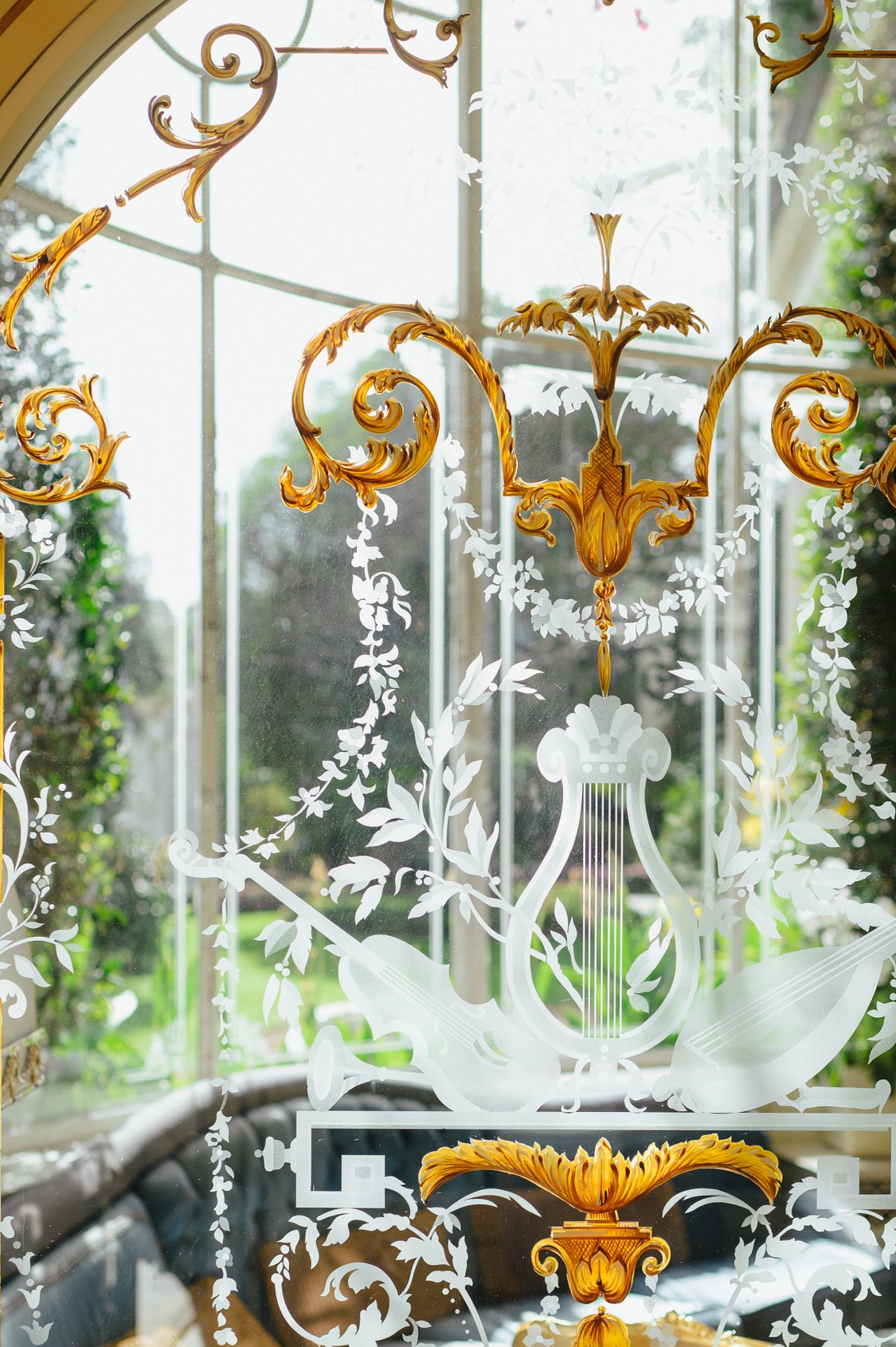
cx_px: 609
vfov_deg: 37.3
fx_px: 1981
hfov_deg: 25.3
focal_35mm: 53
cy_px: 835
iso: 50
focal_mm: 35
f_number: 2.8
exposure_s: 1/500
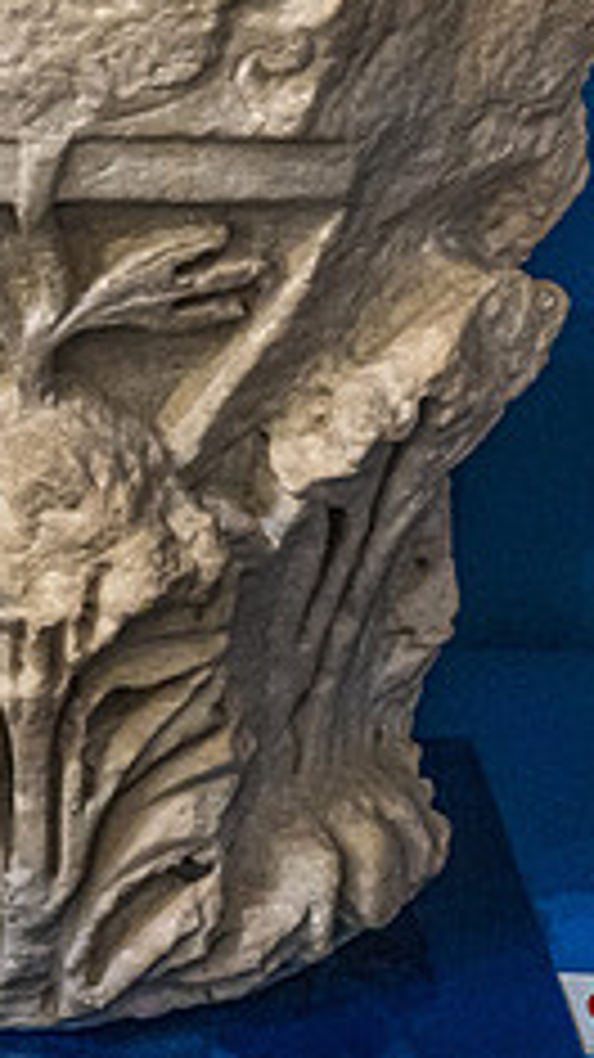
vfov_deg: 21.2
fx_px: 2831
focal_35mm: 101
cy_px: 484
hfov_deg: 11.7
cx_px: -148
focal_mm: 26
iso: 6400
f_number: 4
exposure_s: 1/20
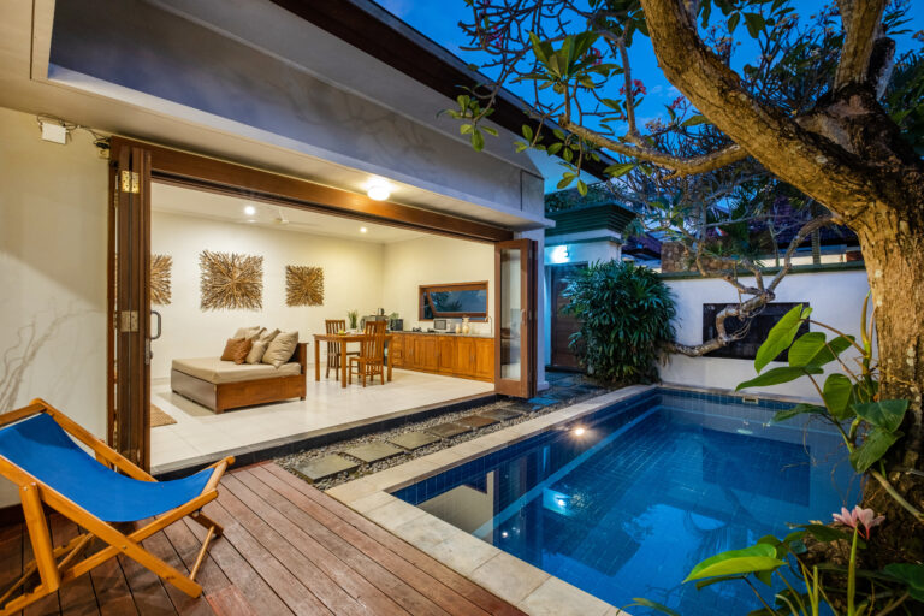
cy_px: 308
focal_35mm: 15
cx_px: 462
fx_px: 385
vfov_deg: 77.3
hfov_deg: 100.4
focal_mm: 10
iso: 400
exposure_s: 3.1
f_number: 8
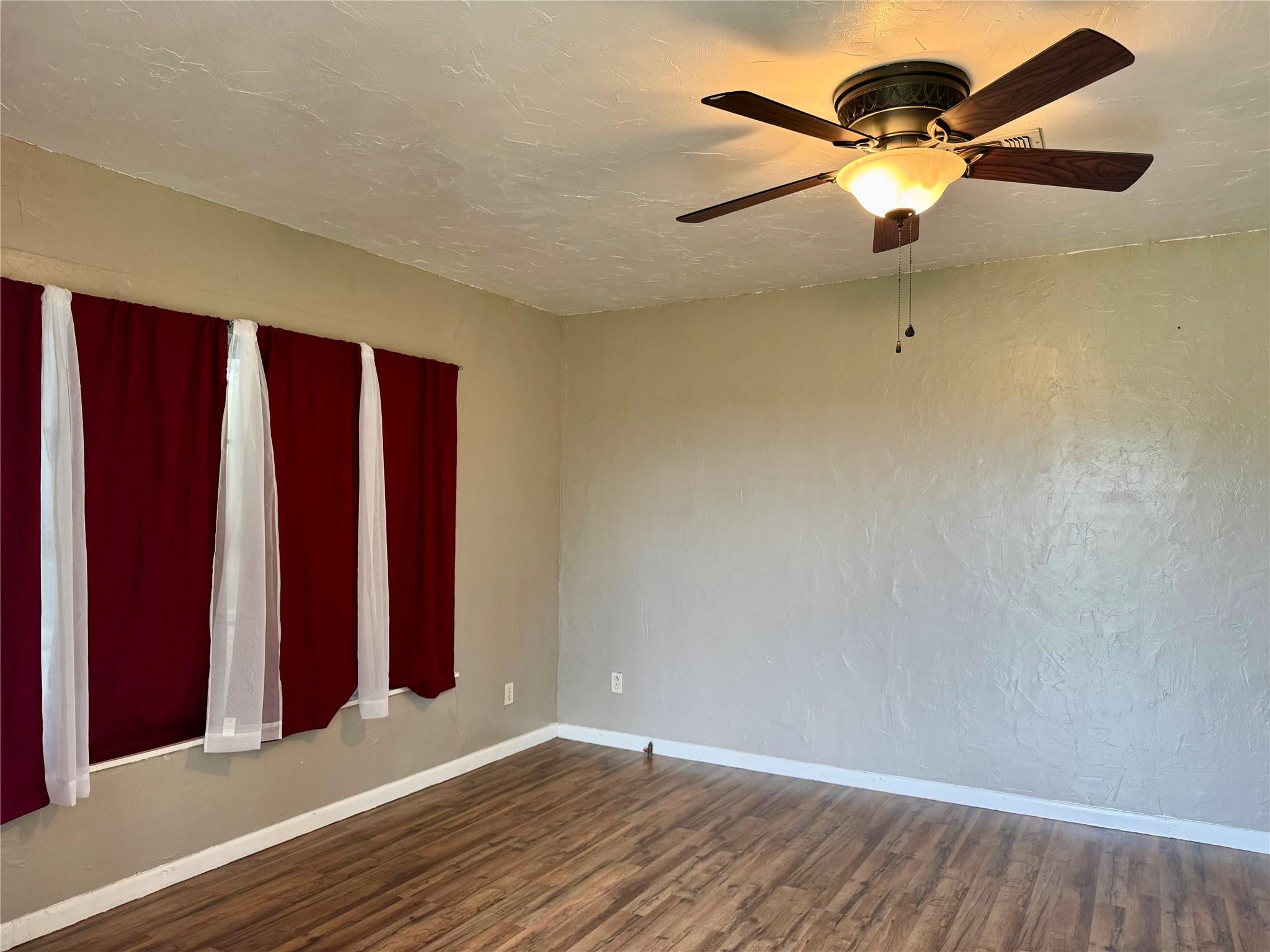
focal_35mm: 24
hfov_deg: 71.6
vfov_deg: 56.8
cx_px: 635
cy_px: 476
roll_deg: -0.3
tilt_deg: +1.7
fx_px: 881
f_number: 1.78
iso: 160
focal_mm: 6.76
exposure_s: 1/60
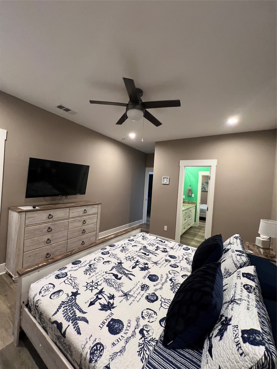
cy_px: 184
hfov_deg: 89.9
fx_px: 139
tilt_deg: +0.4
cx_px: 138
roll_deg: -3.7
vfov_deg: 106.2
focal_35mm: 13
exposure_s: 1/60
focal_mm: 1.57
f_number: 1.8
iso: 400
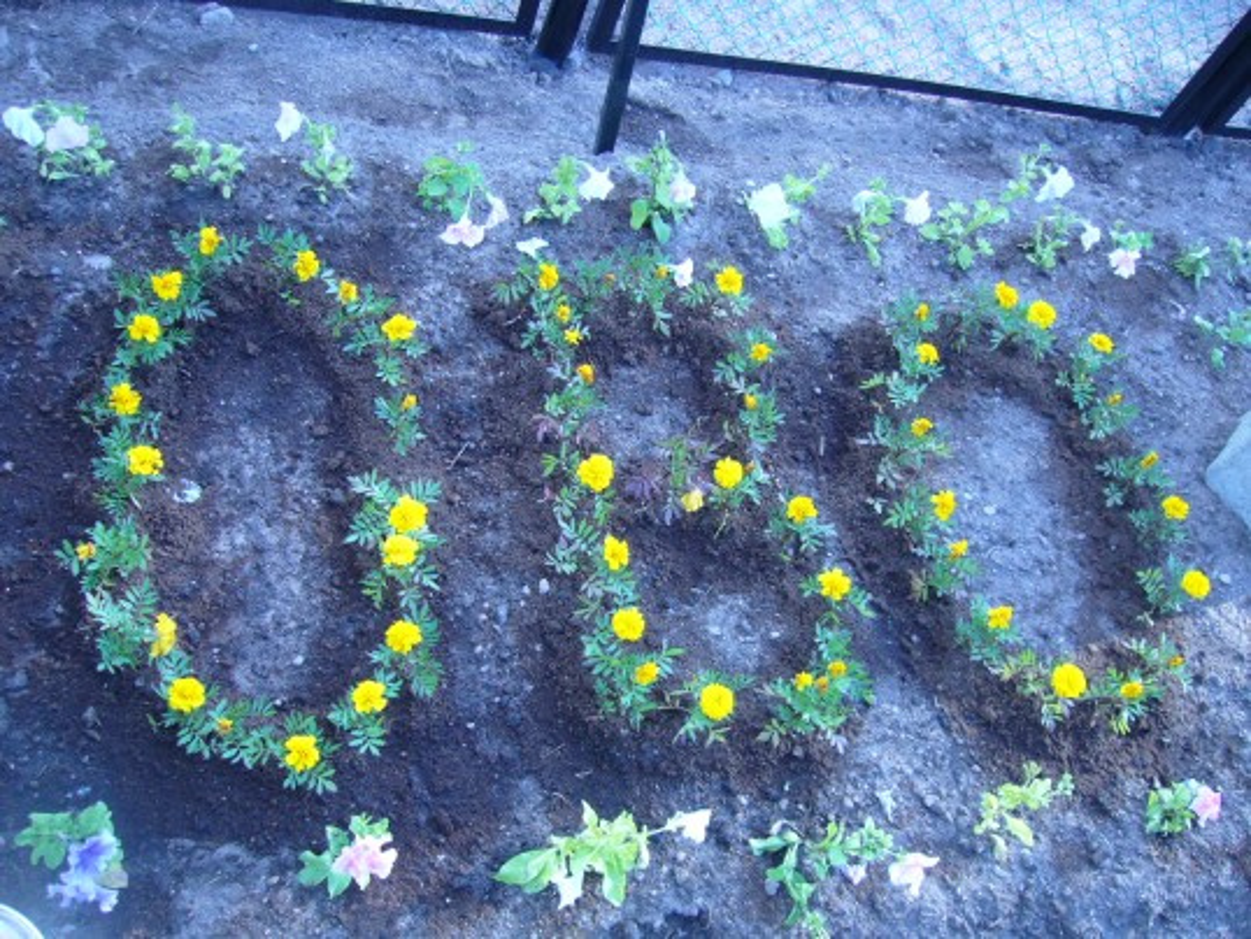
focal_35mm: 35
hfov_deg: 52.6
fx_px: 1265
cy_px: 470
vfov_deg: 40.7
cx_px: 626
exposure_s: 1/60
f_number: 2.8
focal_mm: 5.8
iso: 80
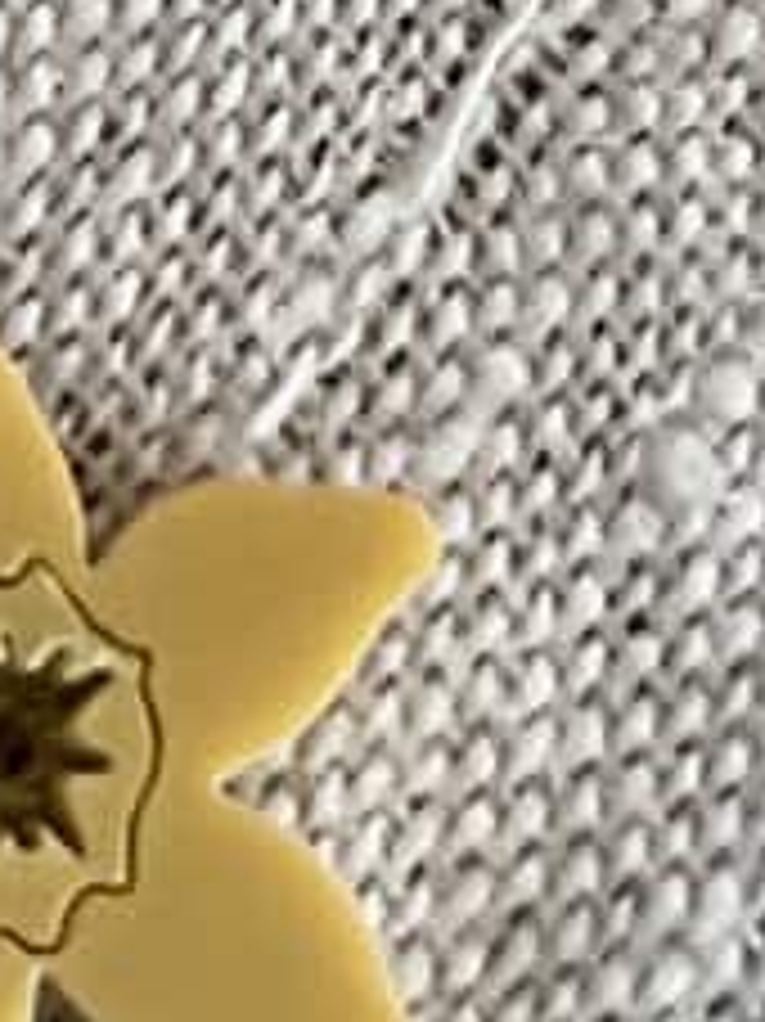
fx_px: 5397
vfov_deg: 9.7
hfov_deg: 8.0
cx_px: -333
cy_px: -1351
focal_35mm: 183
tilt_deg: -64.7
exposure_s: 1/34
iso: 640
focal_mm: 4.2
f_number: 1.6
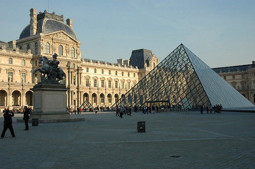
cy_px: 84
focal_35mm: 40
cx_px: 128
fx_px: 286
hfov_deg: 48.0
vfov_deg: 32.9
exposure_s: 1/400
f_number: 10
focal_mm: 27
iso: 400
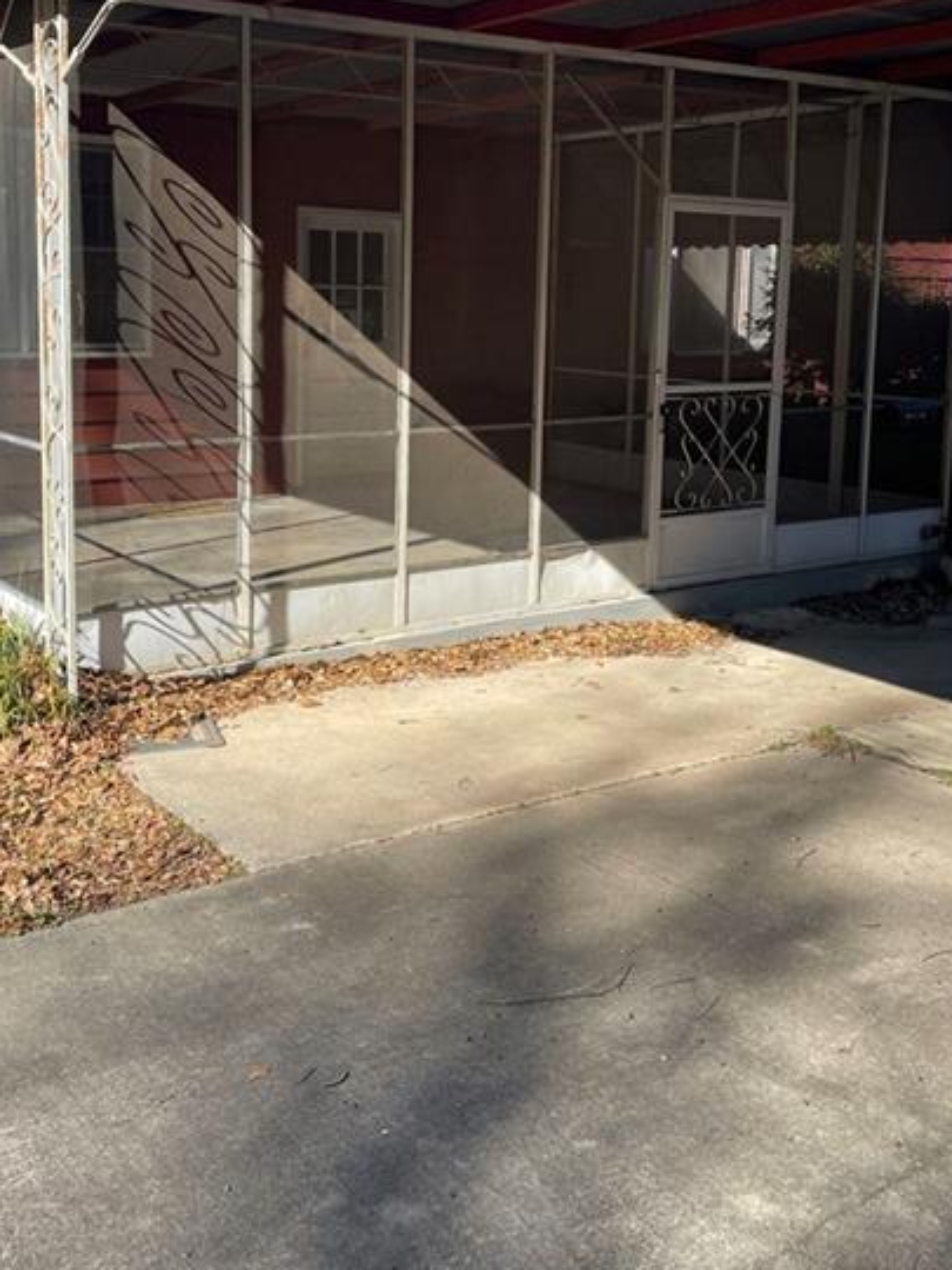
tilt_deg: -7.1
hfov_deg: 38.7
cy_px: 461
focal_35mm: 37
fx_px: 1357
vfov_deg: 49.6
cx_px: 449
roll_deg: -1.6
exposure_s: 1/1531
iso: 32
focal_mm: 4.2
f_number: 1.6
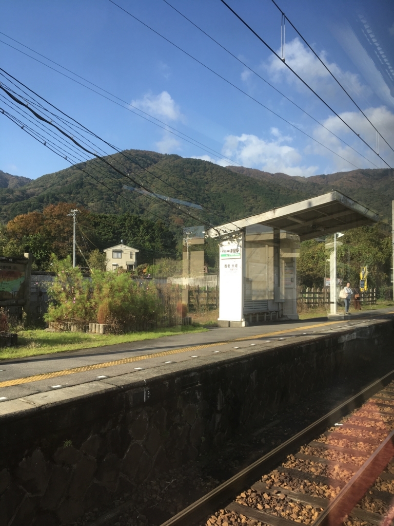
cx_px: 197
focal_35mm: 29
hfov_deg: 48.2
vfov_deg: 61.7
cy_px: 263
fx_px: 440
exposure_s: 1/905
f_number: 2.2
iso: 25
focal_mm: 4.15
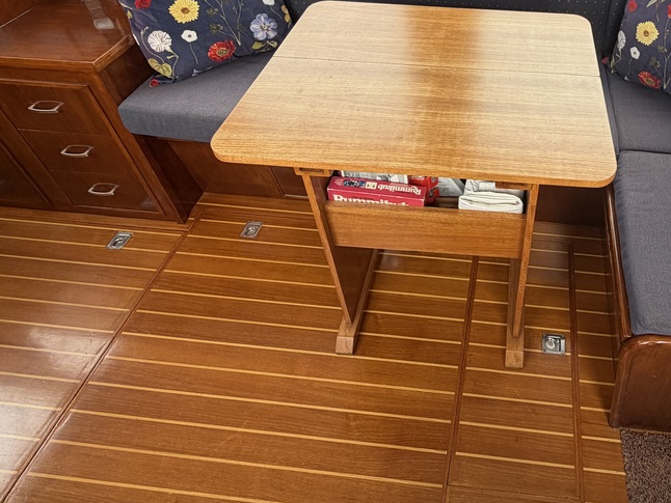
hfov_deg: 64.0
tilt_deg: -35.3
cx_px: 489
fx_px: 504
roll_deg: -0.3
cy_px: 102
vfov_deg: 50.0
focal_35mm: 26
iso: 64
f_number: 2.2
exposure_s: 1/121
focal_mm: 2.22
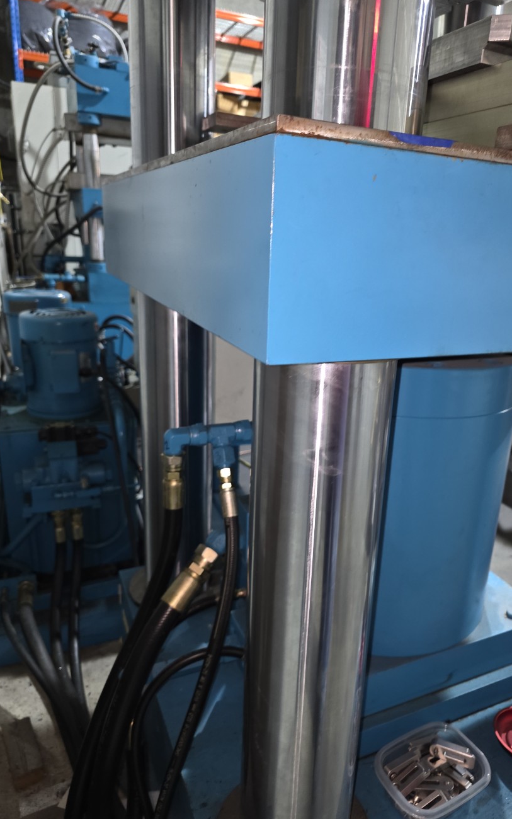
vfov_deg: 72.5
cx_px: 299
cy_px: 416
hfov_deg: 49.1
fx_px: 558
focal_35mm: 25
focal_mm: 6.3
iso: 1250
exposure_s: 1/12
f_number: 1.7
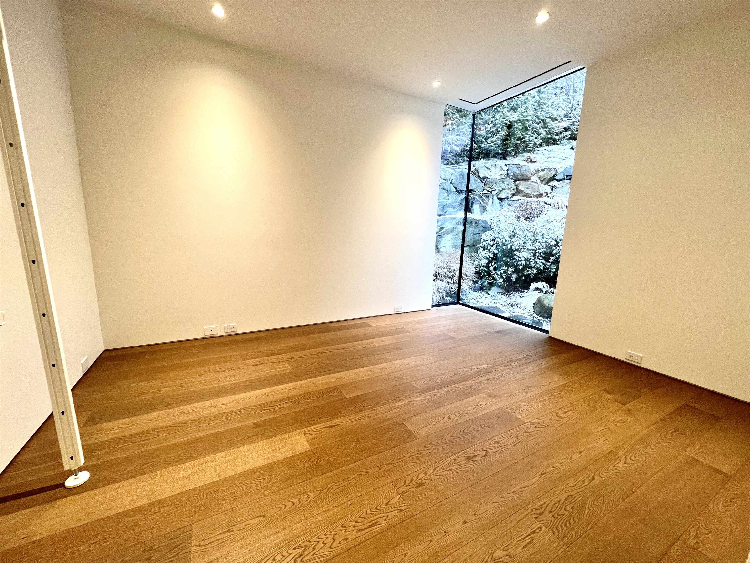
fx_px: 282
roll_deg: -1.8
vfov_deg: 89.9
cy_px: 282
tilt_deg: -10.9
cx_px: 375
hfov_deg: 106.2
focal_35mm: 13
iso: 200
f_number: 1.8
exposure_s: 1/120
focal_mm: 1.57
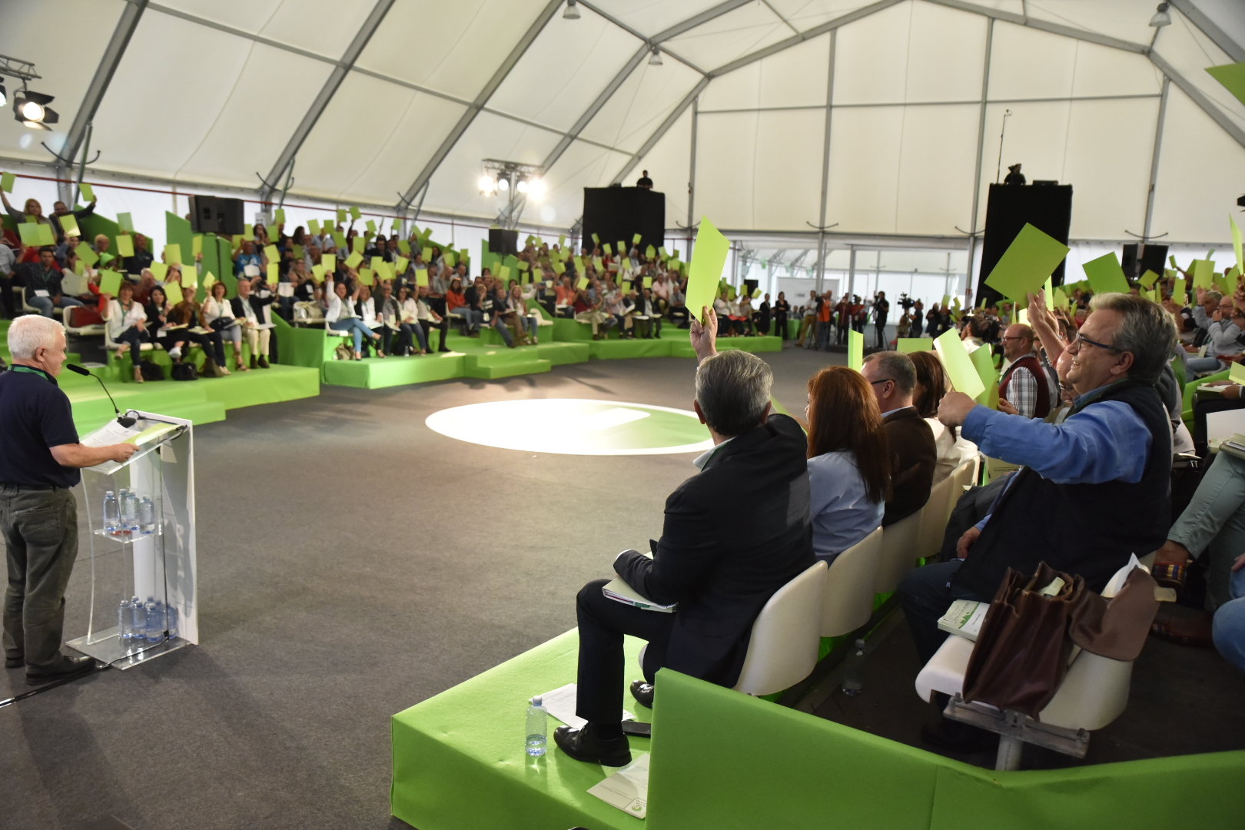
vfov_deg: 53.1
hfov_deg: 73.7
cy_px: 415
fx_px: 830
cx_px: 622
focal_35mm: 24
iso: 4000
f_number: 3.2
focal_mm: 24
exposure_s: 1/1000
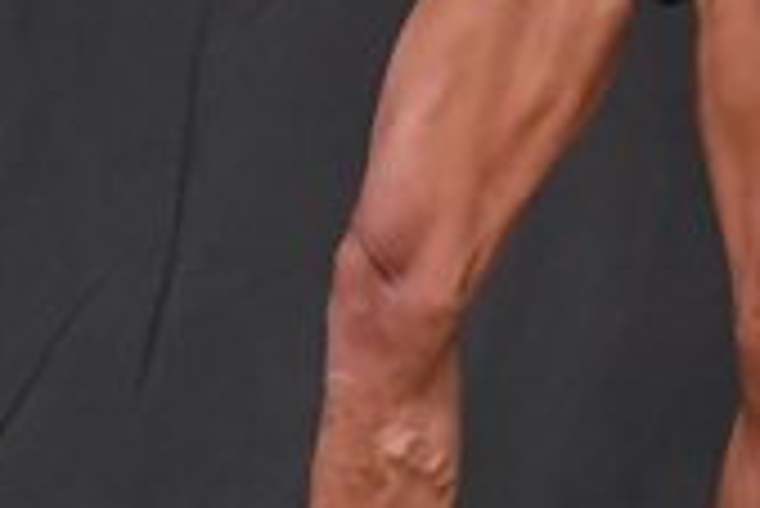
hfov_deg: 2.0
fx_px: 21784
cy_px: -189
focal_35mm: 1031
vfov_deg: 1.3
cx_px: 20
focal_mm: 150
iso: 5000
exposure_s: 1/400
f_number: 5.6
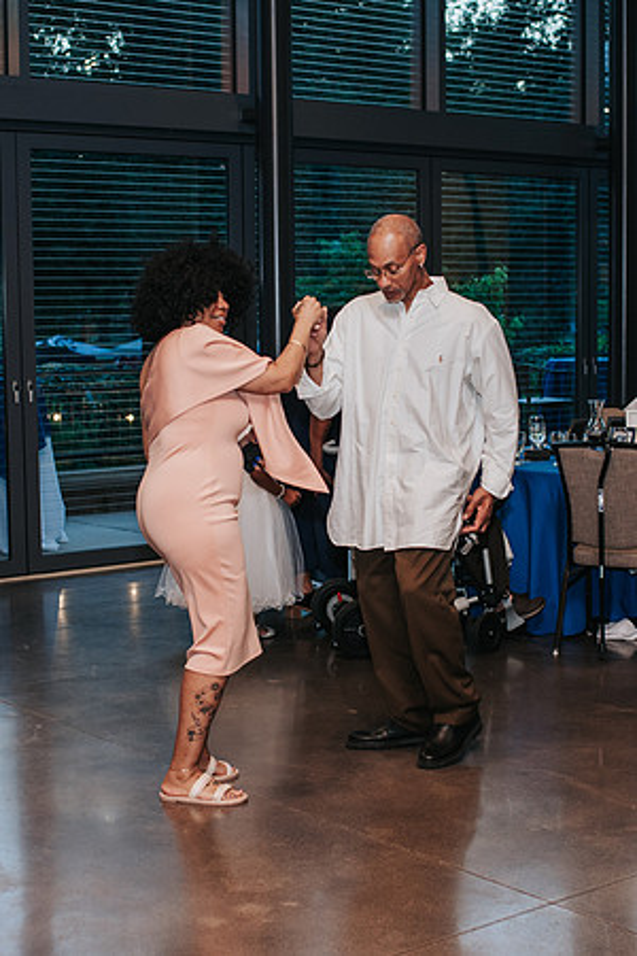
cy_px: 484
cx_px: 307
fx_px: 1682
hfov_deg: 21.4
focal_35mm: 63
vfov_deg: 31.7
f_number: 2.8
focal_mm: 35
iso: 1000
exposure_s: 1/160
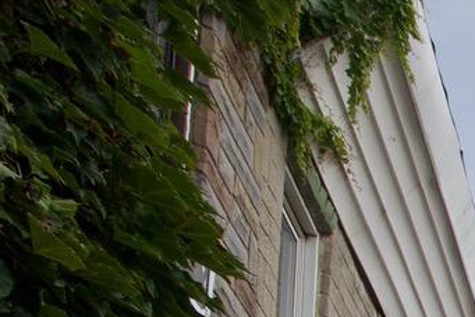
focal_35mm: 84
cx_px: 1290
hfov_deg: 13.0
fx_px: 1109
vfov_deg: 11.0
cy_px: 941
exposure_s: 1/25
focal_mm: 14
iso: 100
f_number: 16
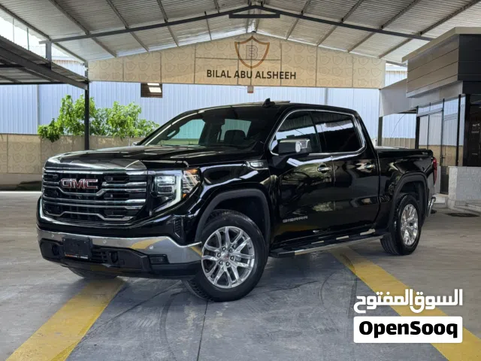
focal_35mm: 48
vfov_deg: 30.3
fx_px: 667
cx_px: 240
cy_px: 180
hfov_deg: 39.7
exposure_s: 1/341
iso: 64
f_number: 1.78
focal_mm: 6.76
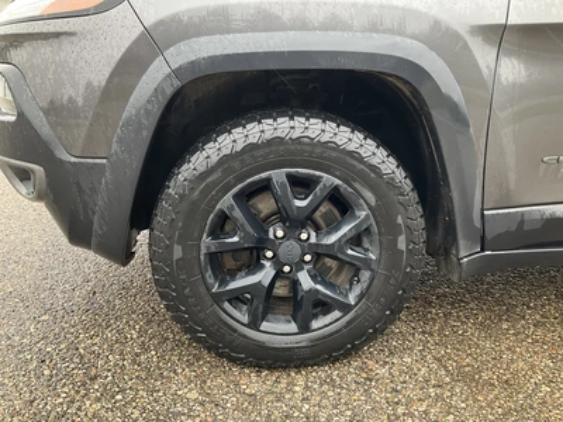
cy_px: 211
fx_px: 472
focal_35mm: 29
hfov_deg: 61.7
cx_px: 282
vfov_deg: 48.2
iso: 64
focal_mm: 3
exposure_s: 1/94
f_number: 1.8
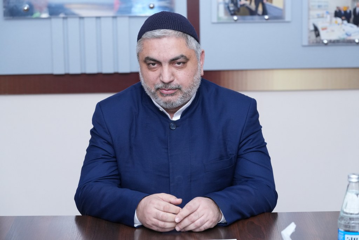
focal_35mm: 102
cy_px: 120
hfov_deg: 20.0
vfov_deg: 13.4
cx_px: 180
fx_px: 1017
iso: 2000
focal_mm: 102
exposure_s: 1/200
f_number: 5
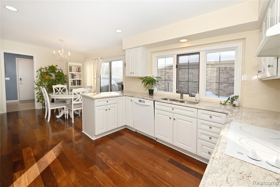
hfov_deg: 104.3
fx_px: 109
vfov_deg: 81.2
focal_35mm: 14
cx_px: 140
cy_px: 94
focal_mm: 14
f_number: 11
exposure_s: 1/60
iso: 400
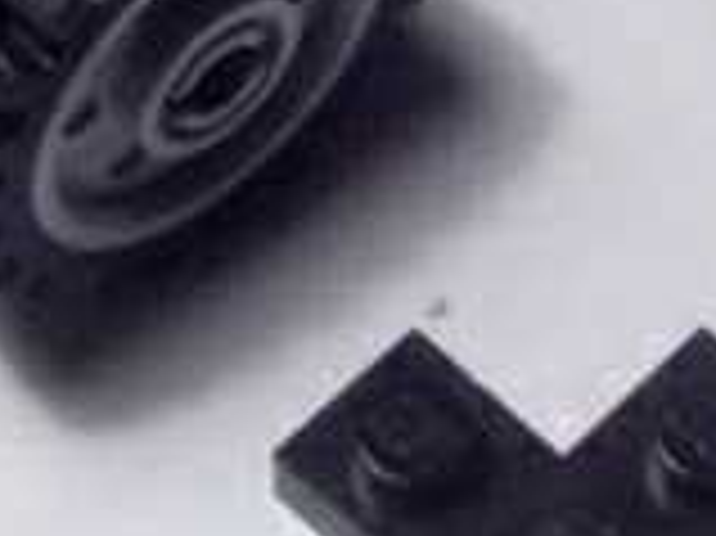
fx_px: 4340
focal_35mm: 210
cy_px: -457
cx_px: 563
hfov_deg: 9.4
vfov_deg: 6.9
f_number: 3.9
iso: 80
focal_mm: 6.61
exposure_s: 1/50
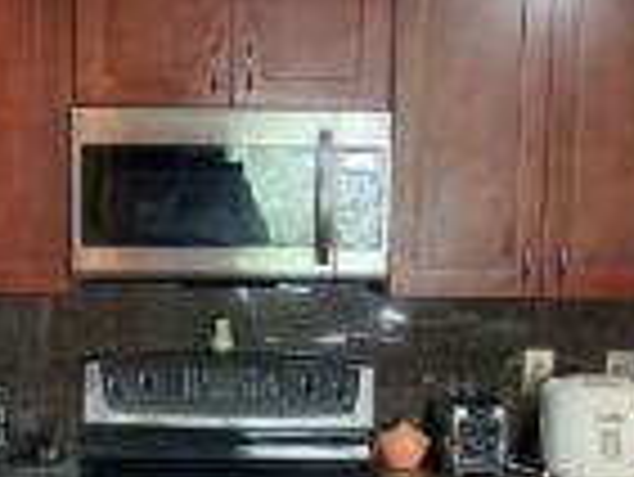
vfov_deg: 17.9
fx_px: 1503
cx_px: 229
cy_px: 338
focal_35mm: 82
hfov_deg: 23.7
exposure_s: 1/30
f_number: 1.8
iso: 320
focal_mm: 3
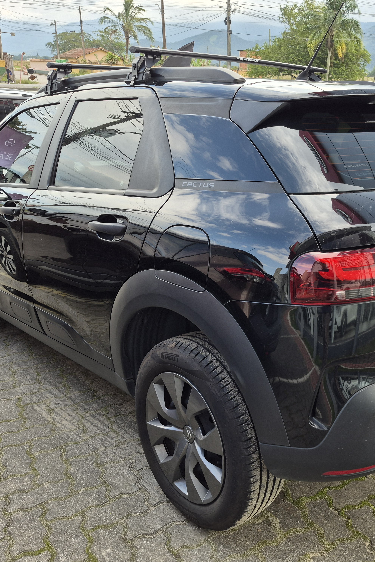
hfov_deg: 40.0
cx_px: 281
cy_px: 280
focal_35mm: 32
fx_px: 500
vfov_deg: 58.7
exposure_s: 1/296
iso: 25
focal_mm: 5.4
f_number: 1.8
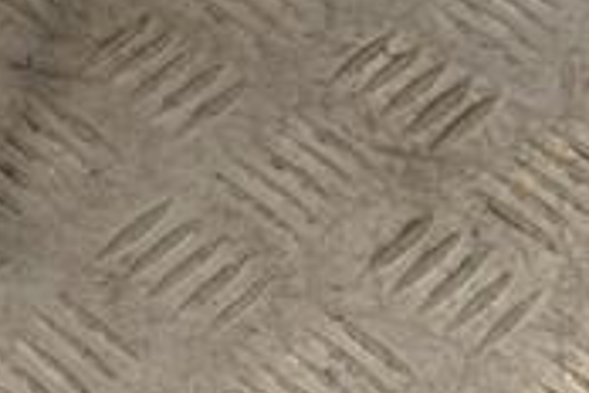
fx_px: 2372
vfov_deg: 9.4
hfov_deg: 13.0
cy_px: 386
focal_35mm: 145
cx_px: -420
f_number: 10
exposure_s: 1/400
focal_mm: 28
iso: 3200
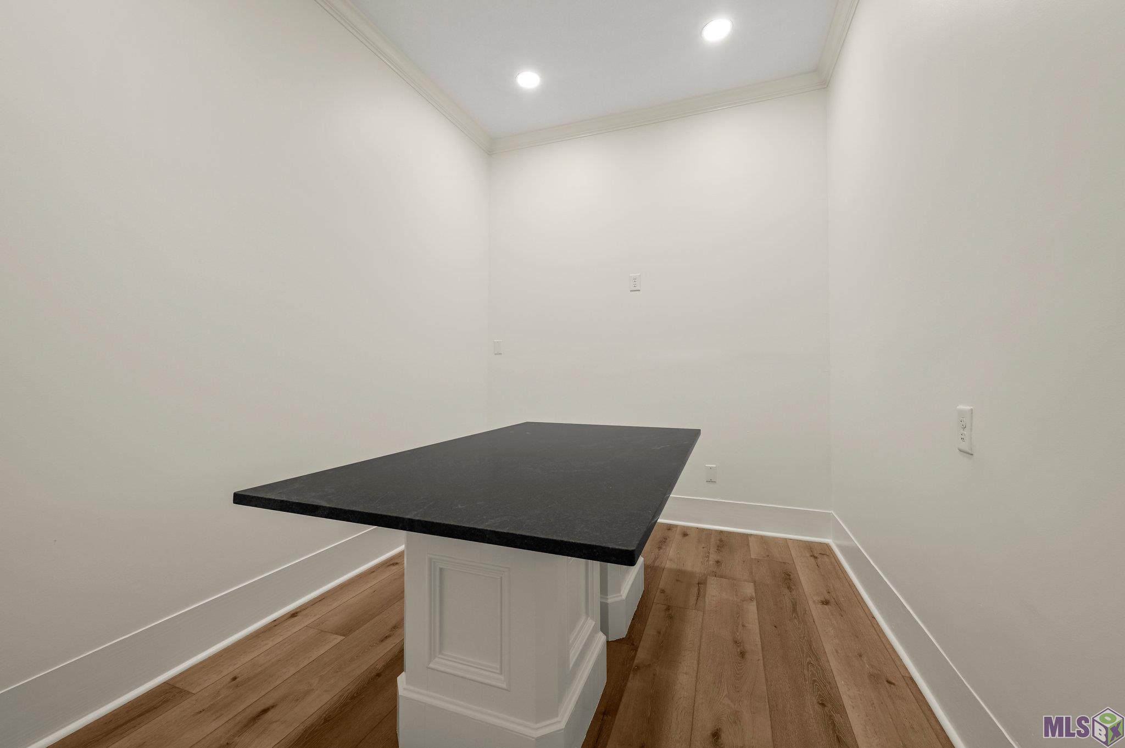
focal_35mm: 14
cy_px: 374
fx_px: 437
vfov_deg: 81.1
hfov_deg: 104.3
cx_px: 562
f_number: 10
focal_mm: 14
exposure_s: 1/3
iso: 200
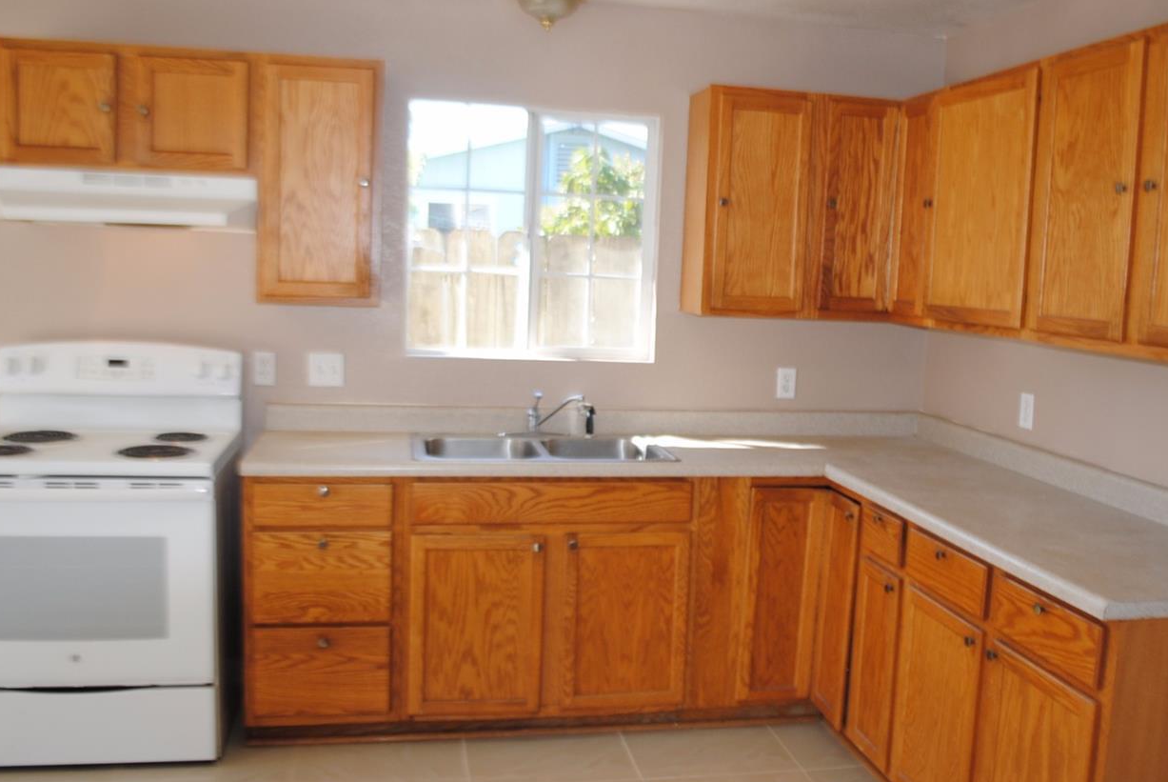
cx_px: 642
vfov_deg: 40.0
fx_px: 1072
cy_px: 415
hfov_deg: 57.1
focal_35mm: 33
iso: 200
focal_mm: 18
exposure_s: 1/100
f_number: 3.5
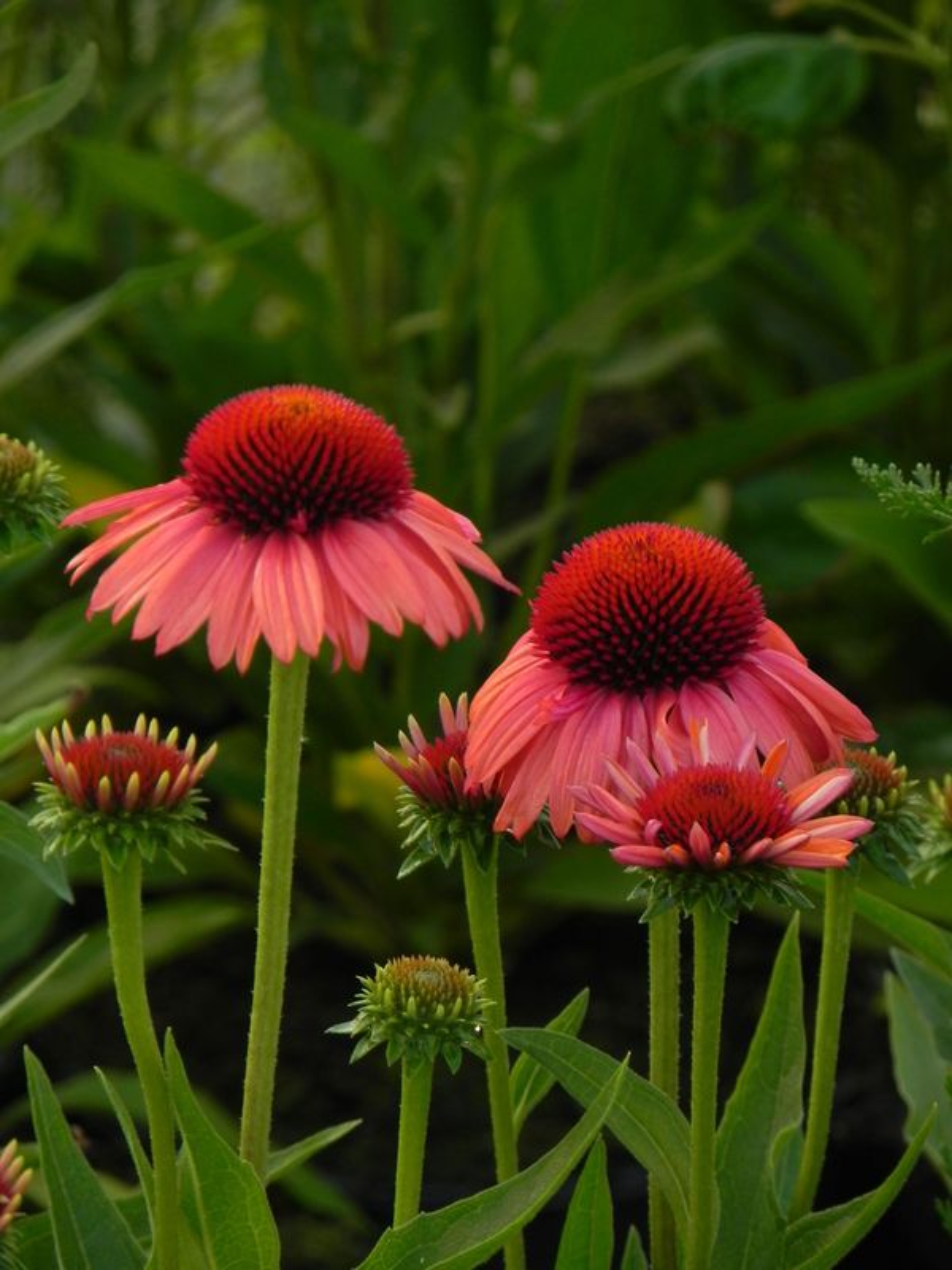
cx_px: 476
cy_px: 635
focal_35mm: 481
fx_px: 17638
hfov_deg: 3.1
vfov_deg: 4.1
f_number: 5
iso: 160
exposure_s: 1/25
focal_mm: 85.6
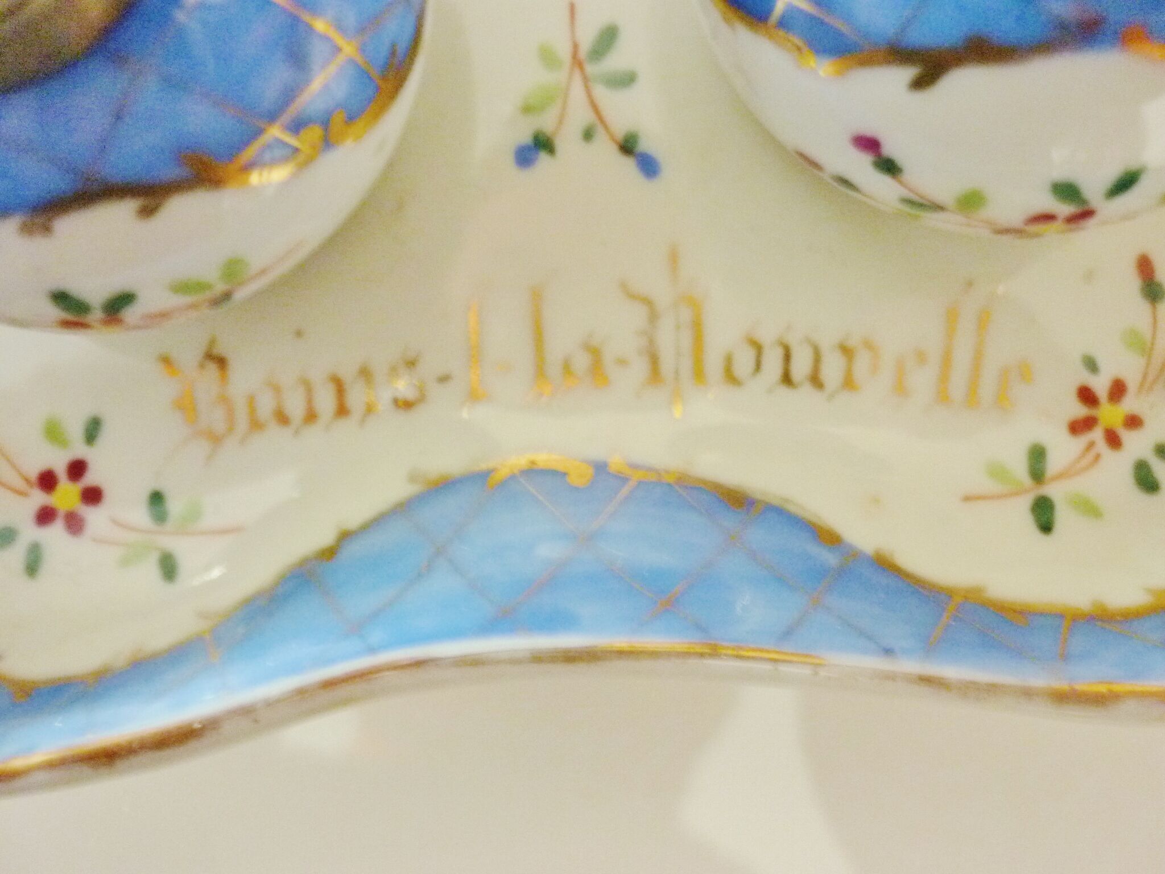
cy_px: 437
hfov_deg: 55.4
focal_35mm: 33
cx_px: 582
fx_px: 1111
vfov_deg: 42.9
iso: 400
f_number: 2.8
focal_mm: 5.5
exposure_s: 1/8
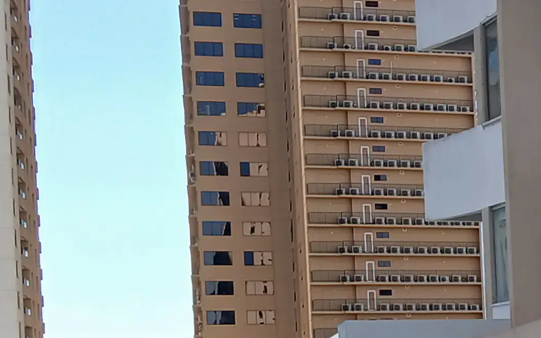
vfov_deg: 11.6
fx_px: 1607
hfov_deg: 17.2
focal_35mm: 109
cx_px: 815
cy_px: 456
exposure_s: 1/229
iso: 20
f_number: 1.8
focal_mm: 3.98
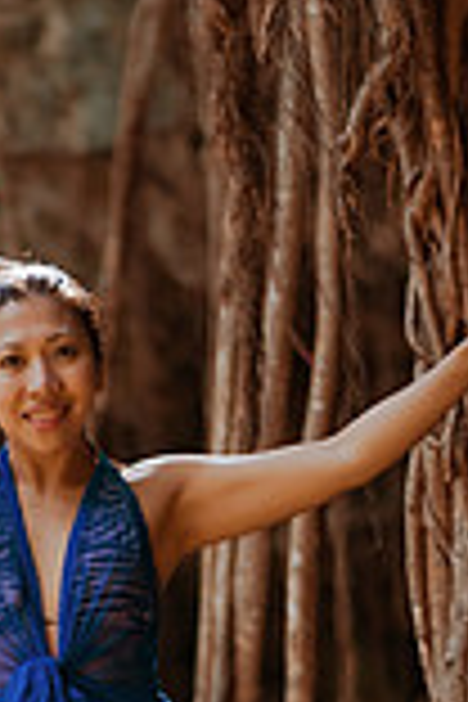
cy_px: 716
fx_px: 3256
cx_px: 32
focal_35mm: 167
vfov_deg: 12.2
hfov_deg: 8.2
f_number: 1.4
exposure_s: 1/8000
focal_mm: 58
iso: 1250
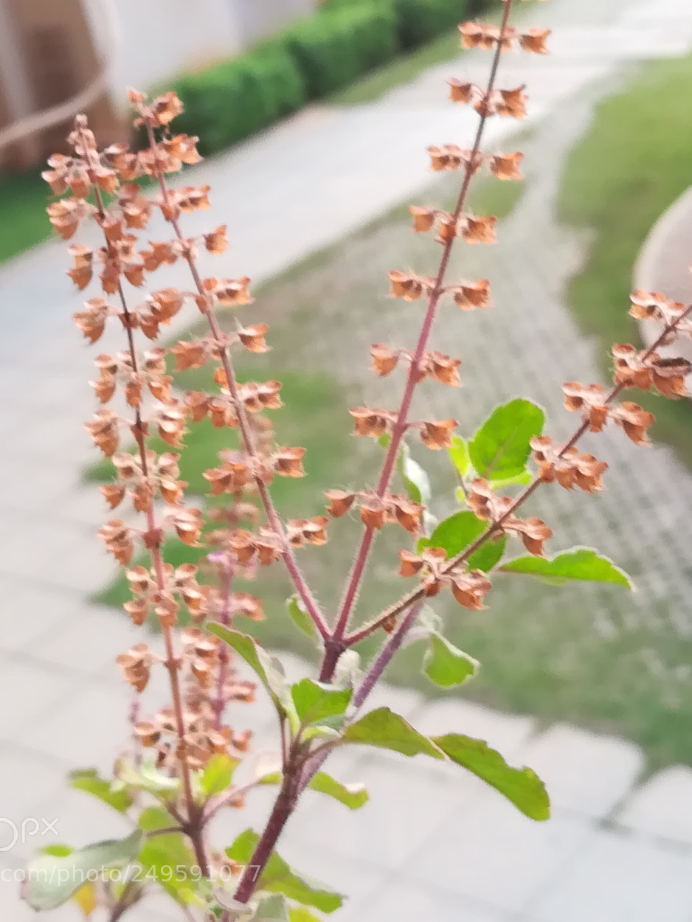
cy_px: 342
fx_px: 1705
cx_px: 318
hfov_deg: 22.9
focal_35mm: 64
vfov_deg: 30.1
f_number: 2.2
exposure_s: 1/50
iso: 50
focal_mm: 3.83
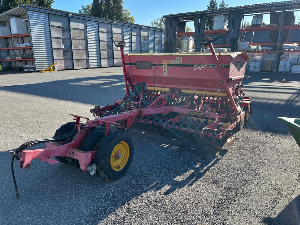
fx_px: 225
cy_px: 112
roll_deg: +1.1
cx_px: 150
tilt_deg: -13.5
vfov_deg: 53.1
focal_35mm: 26
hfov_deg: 67.3
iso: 50
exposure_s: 1/1412
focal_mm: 5.7
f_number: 1.5
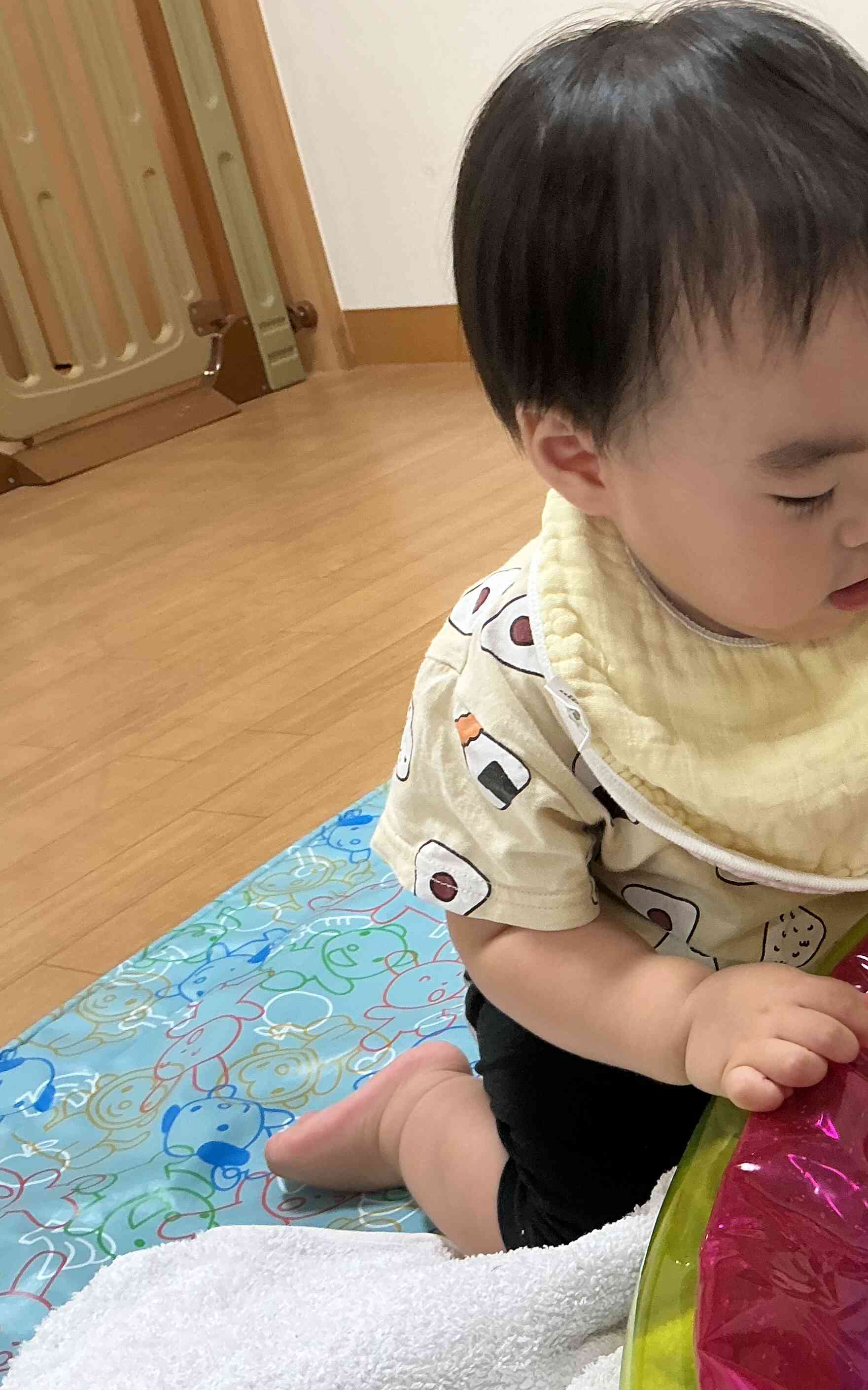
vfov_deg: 45.3
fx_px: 1665
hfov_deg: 27.4
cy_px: 722
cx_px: 891
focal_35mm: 44
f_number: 1.8
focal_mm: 3
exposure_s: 1/60
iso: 80
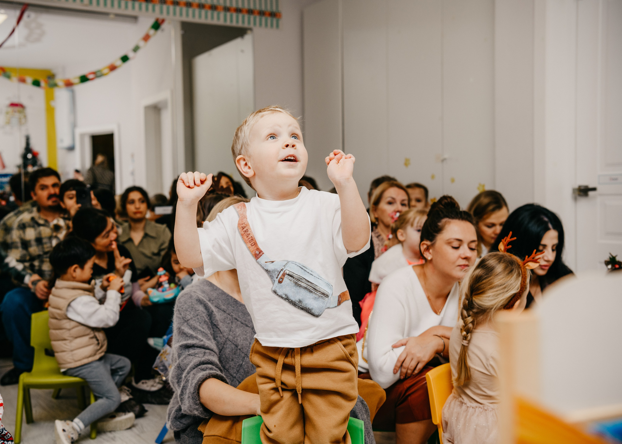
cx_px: 280
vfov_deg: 32.6
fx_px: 759
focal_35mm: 43
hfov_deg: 44.5
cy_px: 228
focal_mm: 40
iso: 250
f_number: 4
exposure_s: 1/160
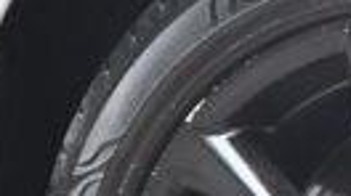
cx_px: 449
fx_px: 6965
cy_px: 346
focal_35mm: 749
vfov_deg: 1.6
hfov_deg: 2.9
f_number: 4.8
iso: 1250
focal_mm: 98
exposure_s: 1/125
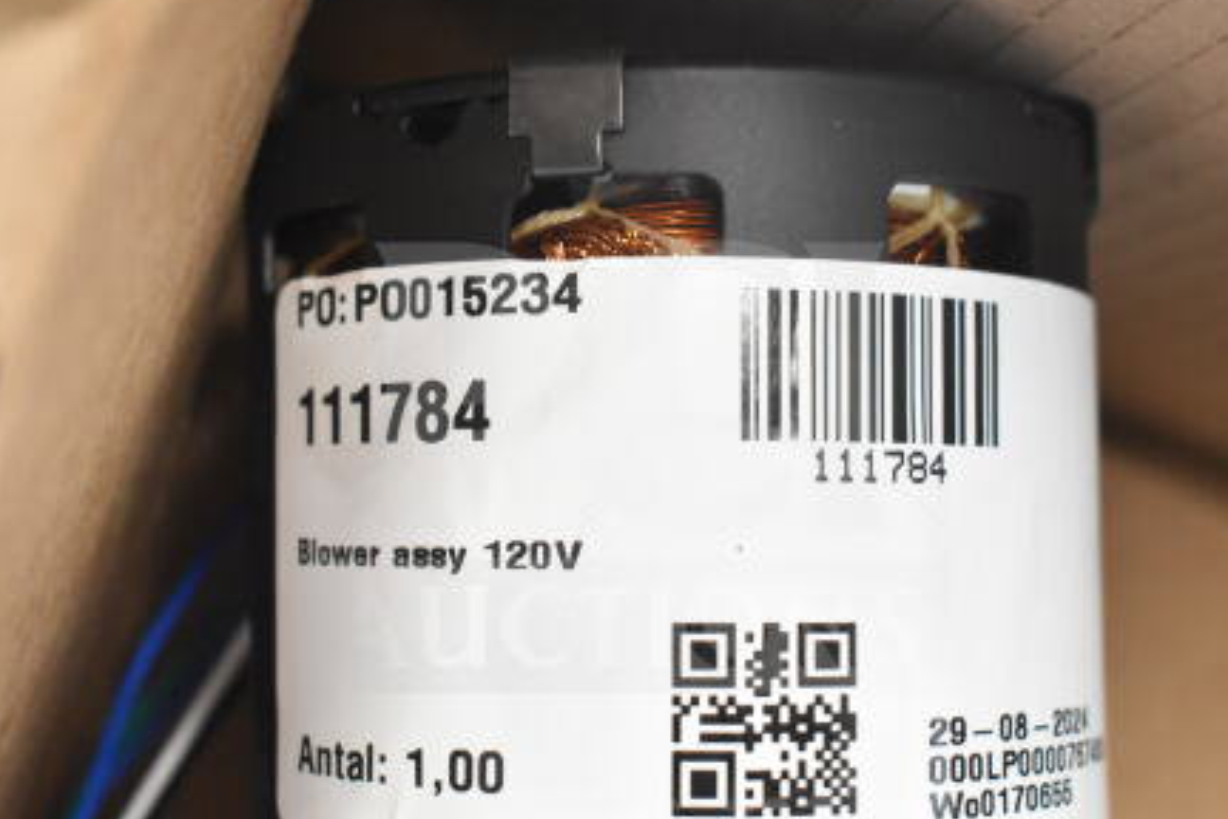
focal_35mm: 66
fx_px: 2241
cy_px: 468
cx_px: 628
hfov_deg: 30.6
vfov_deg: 20.7
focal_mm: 31
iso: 2800
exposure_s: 1/50
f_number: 4.2
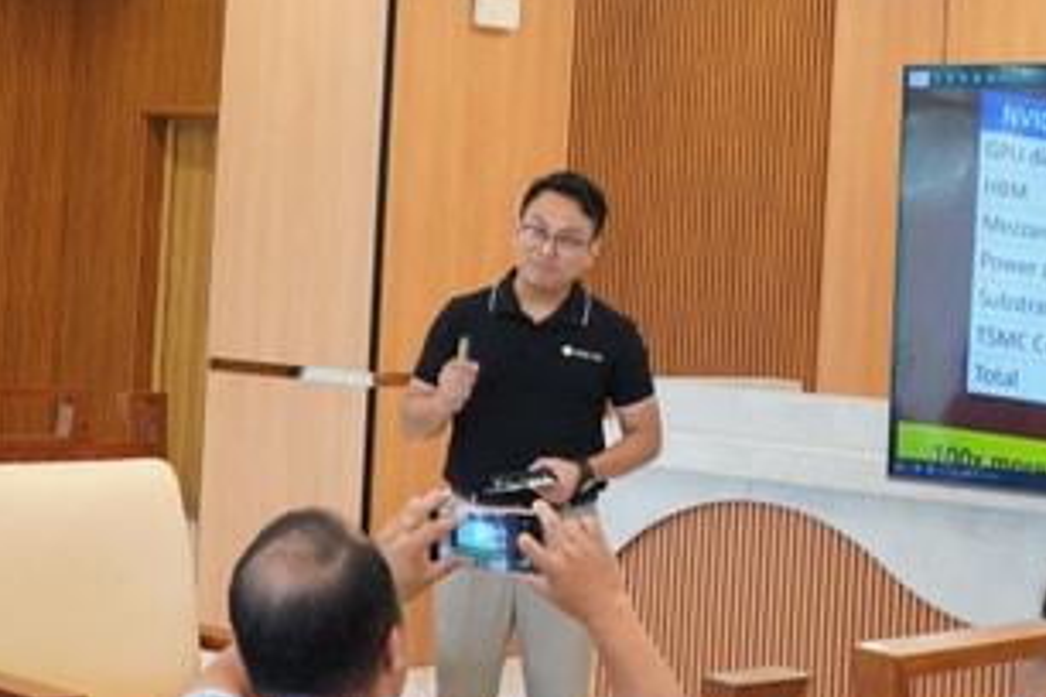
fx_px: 2234
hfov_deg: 26.0
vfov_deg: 17.7
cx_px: 800
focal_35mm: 77
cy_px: 215
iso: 640
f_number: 5.6
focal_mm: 29
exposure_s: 1/30
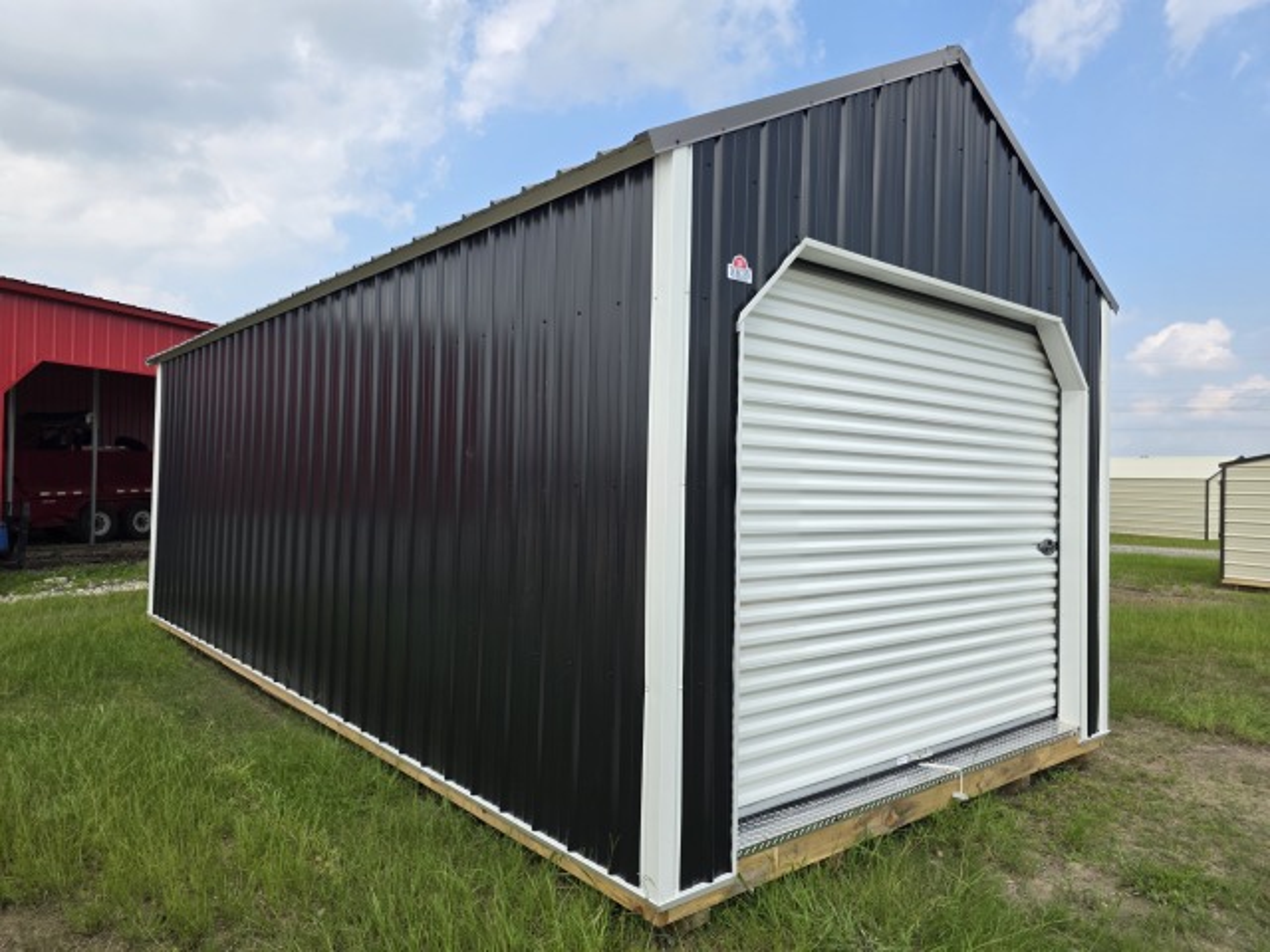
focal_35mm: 23
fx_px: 844
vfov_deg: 58.9
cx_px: 635
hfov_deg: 73.9
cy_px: 476
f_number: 1.7
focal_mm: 6.3
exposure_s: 1/3647
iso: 80
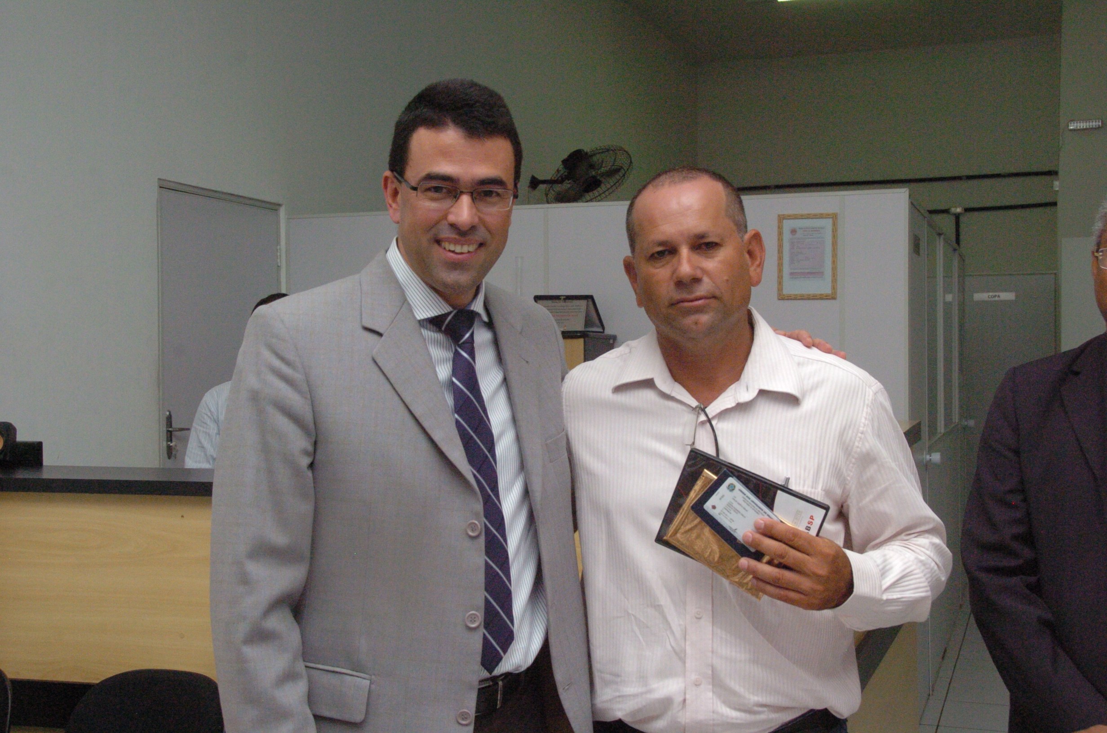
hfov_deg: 42.4
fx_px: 1427
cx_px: 554
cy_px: 366
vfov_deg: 28.8
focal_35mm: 46
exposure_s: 1/250
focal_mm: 31
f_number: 10
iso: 1600
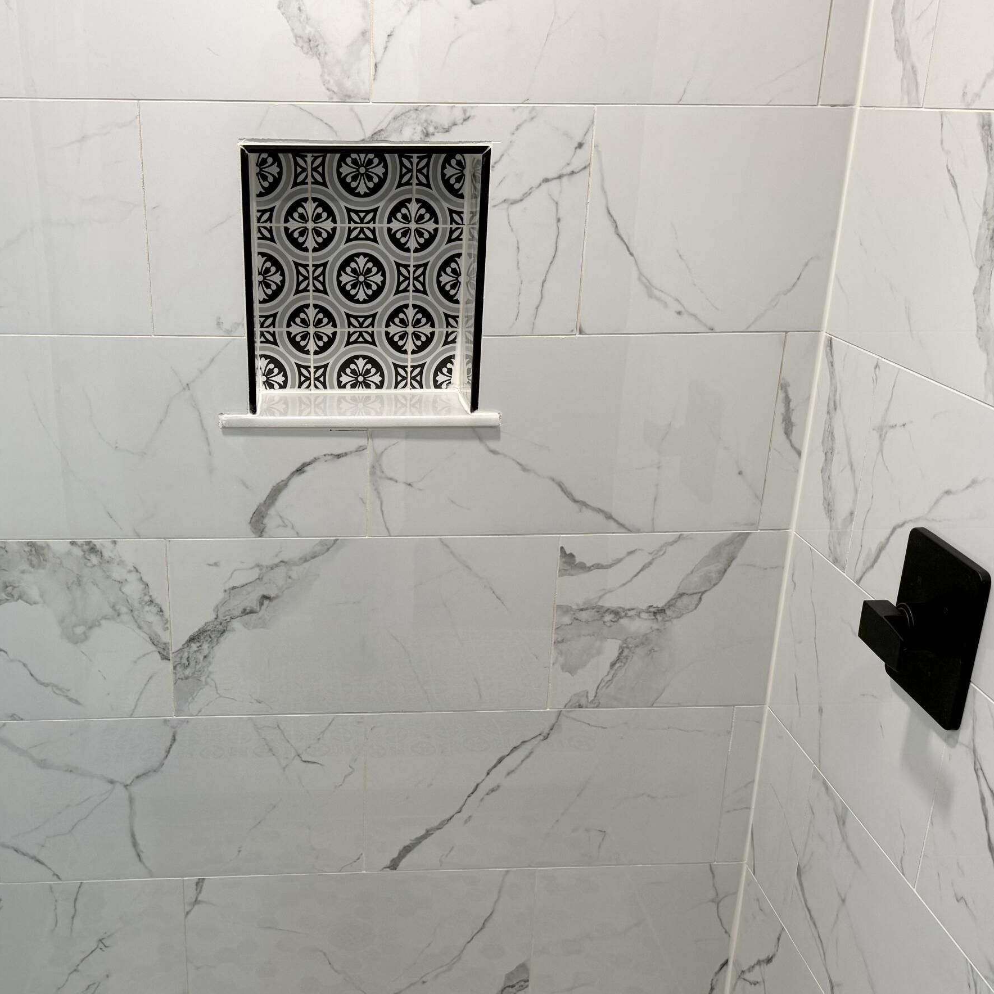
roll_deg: -0.8
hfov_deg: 45.6
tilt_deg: -20.7
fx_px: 1170
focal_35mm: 36
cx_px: 365
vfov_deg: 45.9
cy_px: 569
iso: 125
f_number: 1.78
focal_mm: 6.76
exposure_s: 1/120
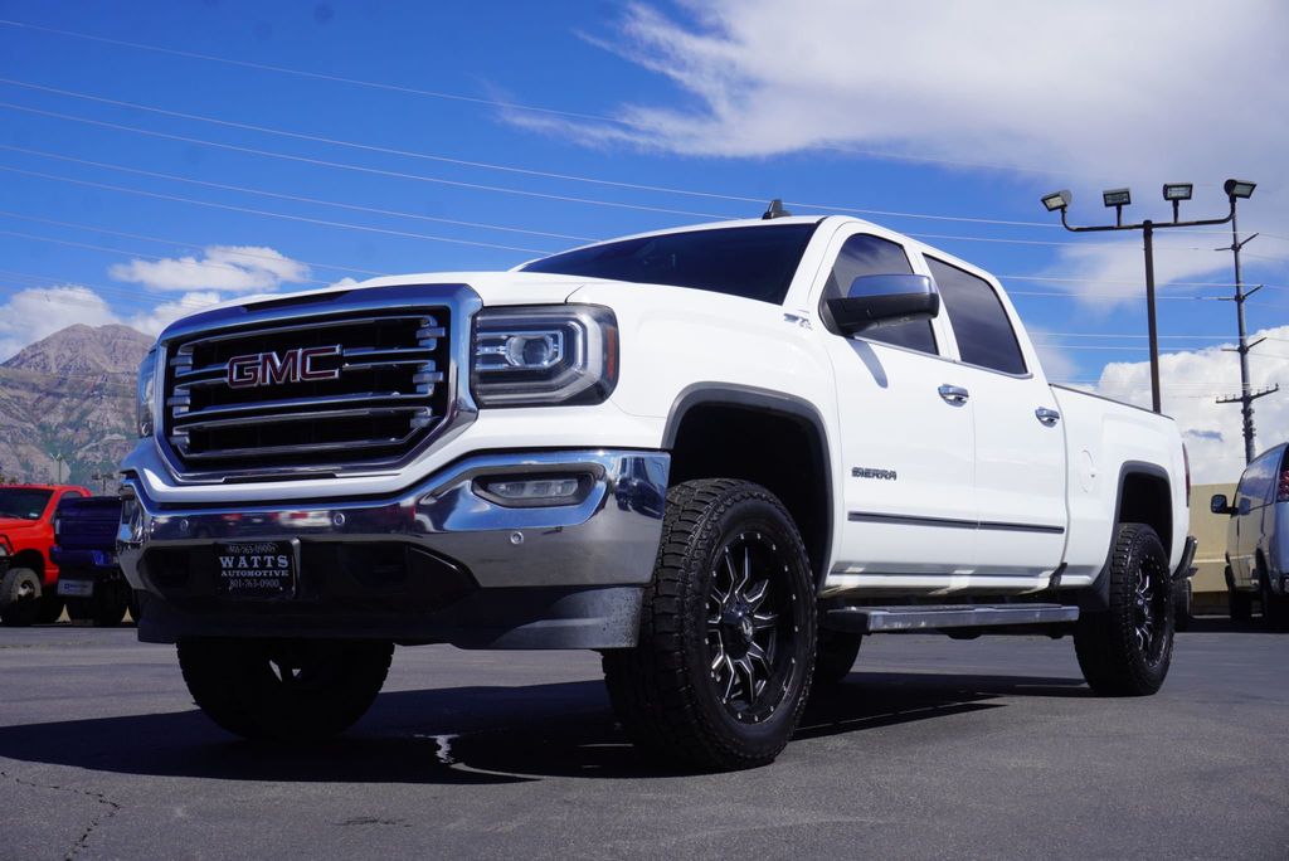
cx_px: 644
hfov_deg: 44.9
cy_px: 430
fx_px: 1558
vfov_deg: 30.9
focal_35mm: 44
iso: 100
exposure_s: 1/200
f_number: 11
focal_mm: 29
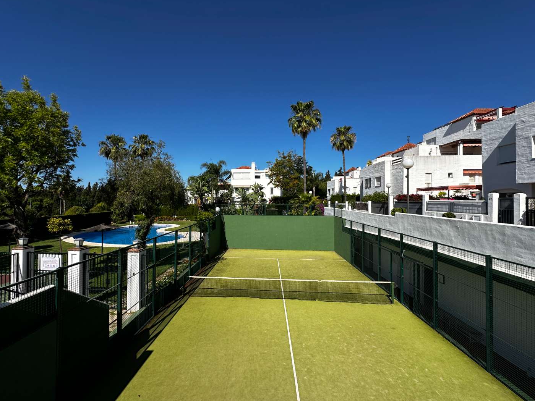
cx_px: 253
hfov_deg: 98.1
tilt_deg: +0.6
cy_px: 198
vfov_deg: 81.7
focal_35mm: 15
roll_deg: -0.2
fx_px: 232
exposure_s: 1/2564
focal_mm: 2.22
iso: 50
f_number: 2.2
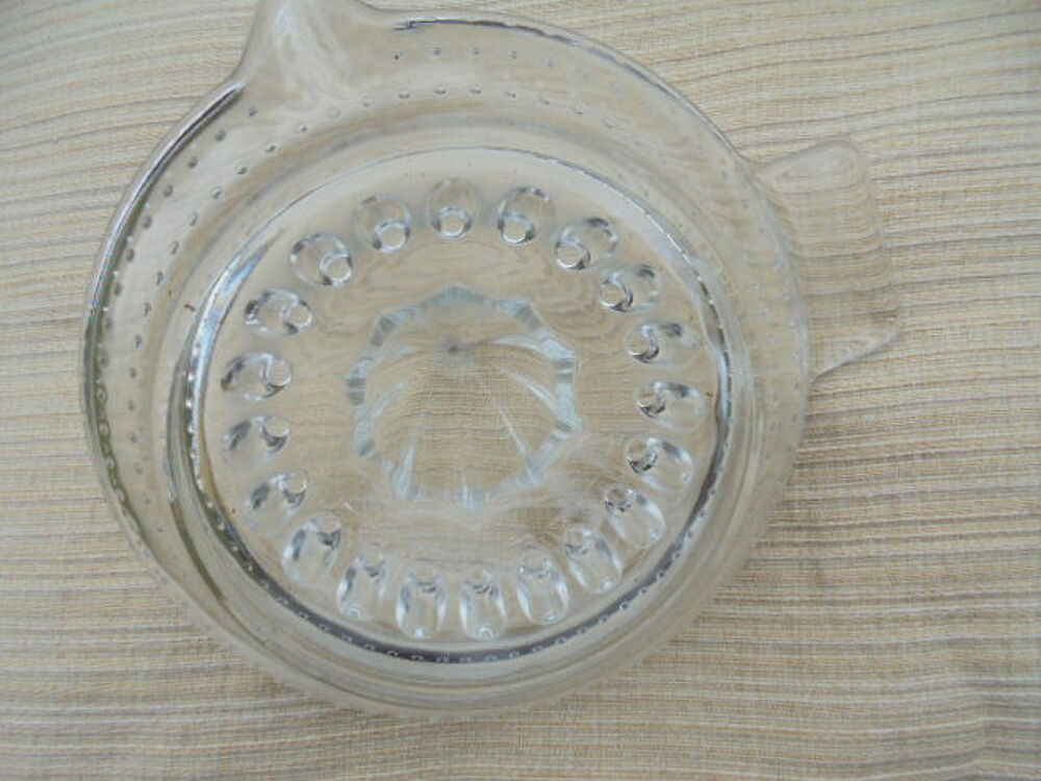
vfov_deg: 53.1
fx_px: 782
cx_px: 520
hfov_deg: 67.3
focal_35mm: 26
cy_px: 390
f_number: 3.5
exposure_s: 1/500
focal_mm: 4.6
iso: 100
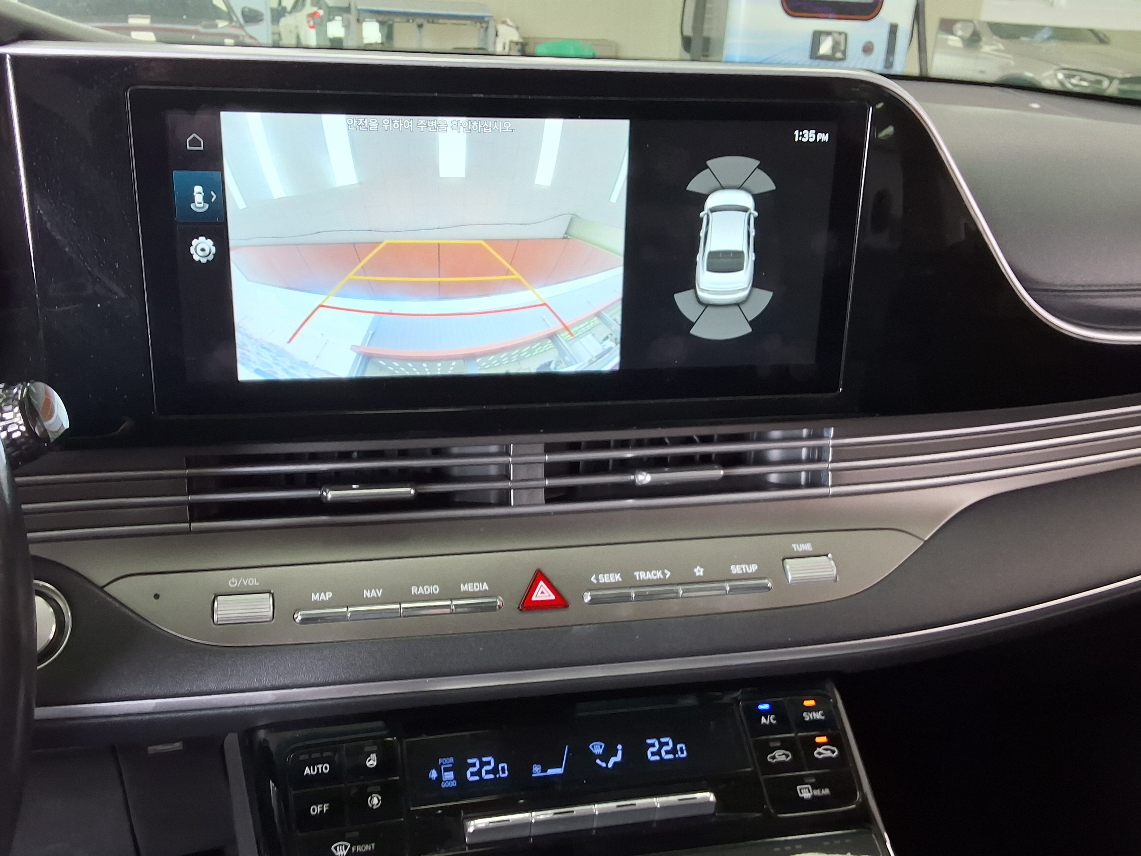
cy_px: 471
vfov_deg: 44.1
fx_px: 1055
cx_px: 512
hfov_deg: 56.7
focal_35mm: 32
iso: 50
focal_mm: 2.91
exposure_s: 1/40
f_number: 1.9
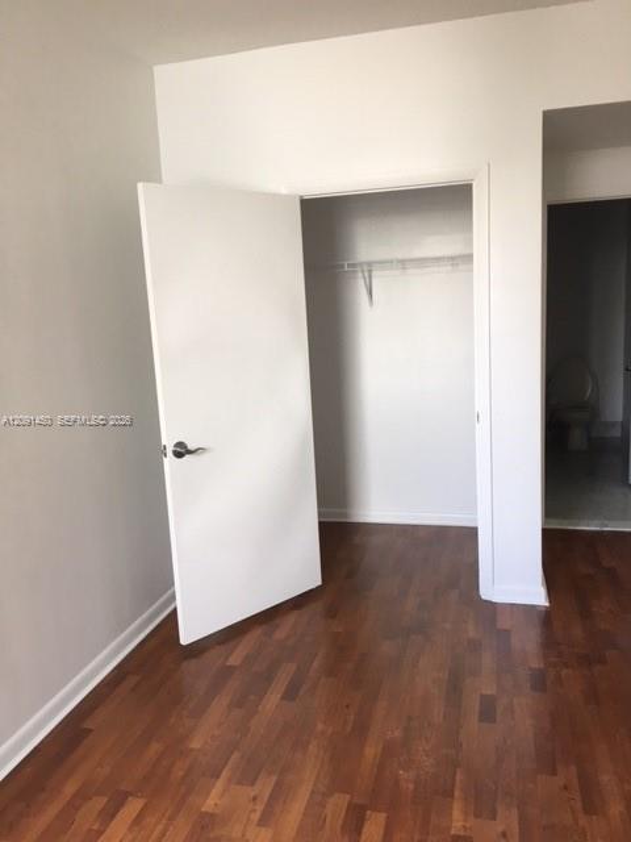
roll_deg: +2.2
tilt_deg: -7.9
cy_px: 421
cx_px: 316
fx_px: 705
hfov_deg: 48.2
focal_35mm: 29
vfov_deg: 61.7
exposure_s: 1/30
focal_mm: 4.15
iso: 50
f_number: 2.2
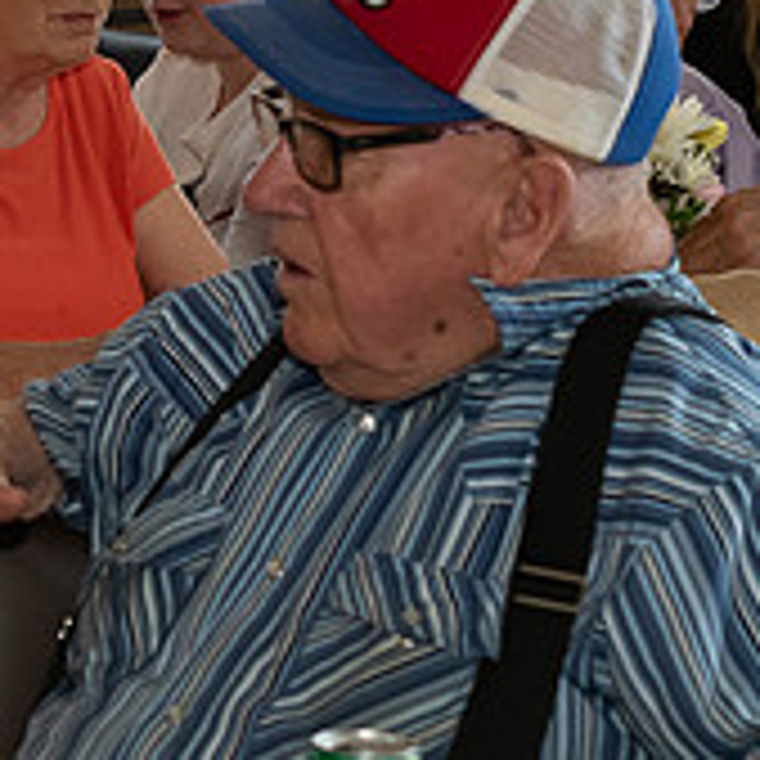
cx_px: -153
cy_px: 199
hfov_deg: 7.7
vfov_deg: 7.7
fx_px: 5614
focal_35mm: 226
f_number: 4
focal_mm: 46
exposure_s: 1/125
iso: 1000
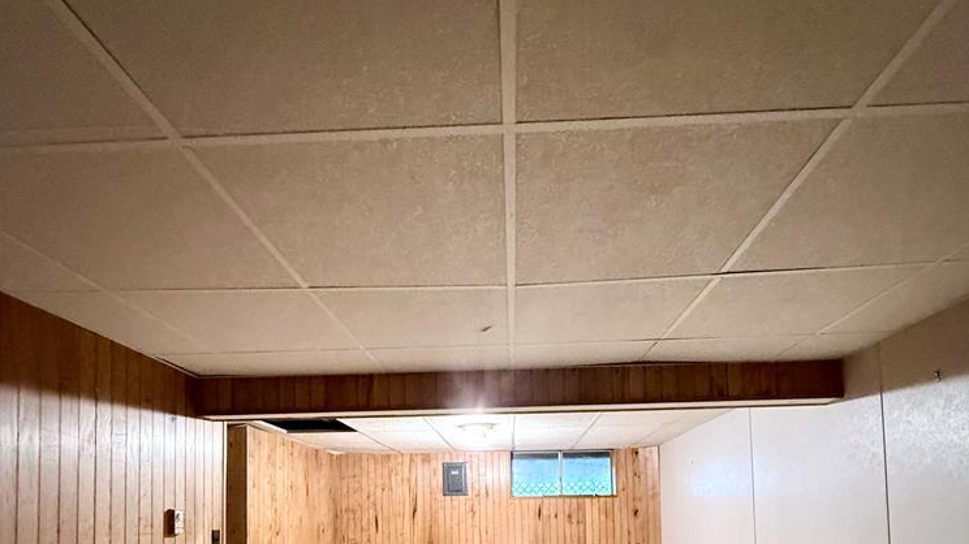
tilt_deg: +4.0
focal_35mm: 21
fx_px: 539
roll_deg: +0.8
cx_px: 496
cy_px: 496
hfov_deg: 83.8
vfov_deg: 47.7
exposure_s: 1/60
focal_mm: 2.22
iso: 640
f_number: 2.2
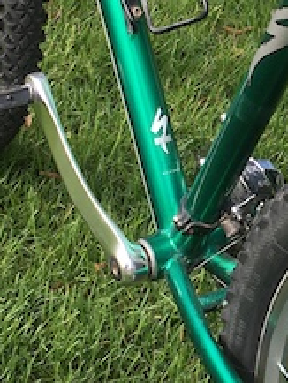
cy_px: 111
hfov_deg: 13.7
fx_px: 1186
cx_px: 286
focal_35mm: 107
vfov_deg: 18.3
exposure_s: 1/516
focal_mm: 4.15
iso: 25
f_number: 2.2
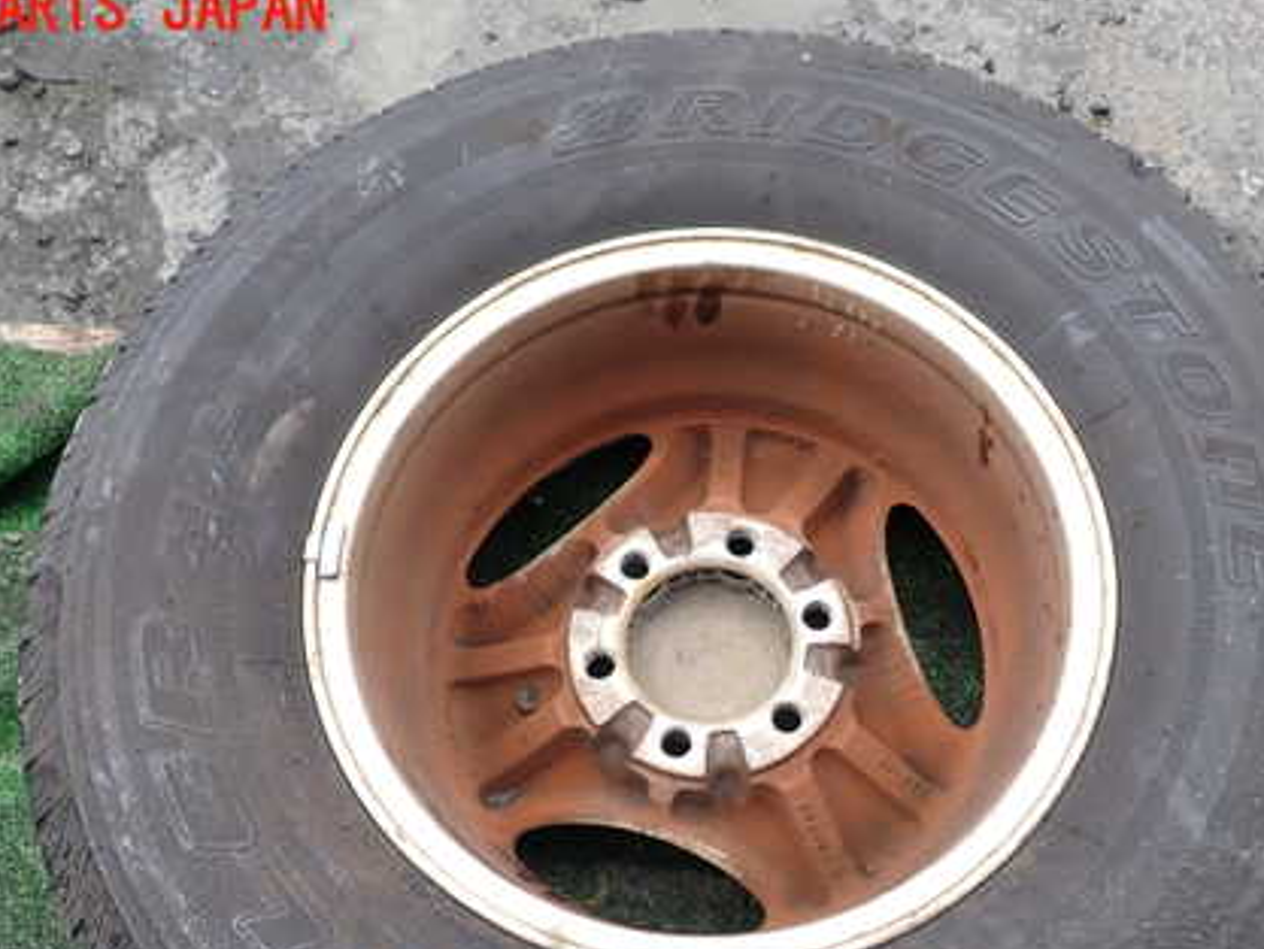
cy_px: 655
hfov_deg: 51.3
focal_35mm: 36
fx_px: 1315
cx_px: 685
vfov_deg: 39.1
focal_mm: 4.5
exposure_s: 1/320
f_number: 2.8
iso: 100
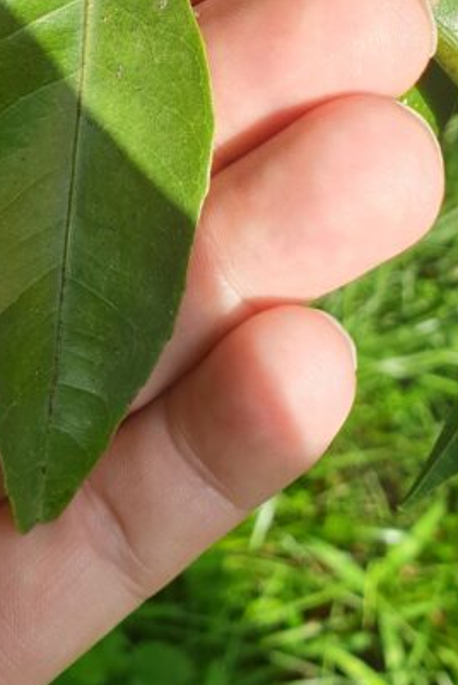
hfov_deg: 19.7
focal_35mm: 69
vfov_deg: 28.2
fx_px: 1314
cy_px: 79
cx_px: 145
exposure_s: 1/611
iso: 50
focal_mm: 4.3
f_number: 2.4
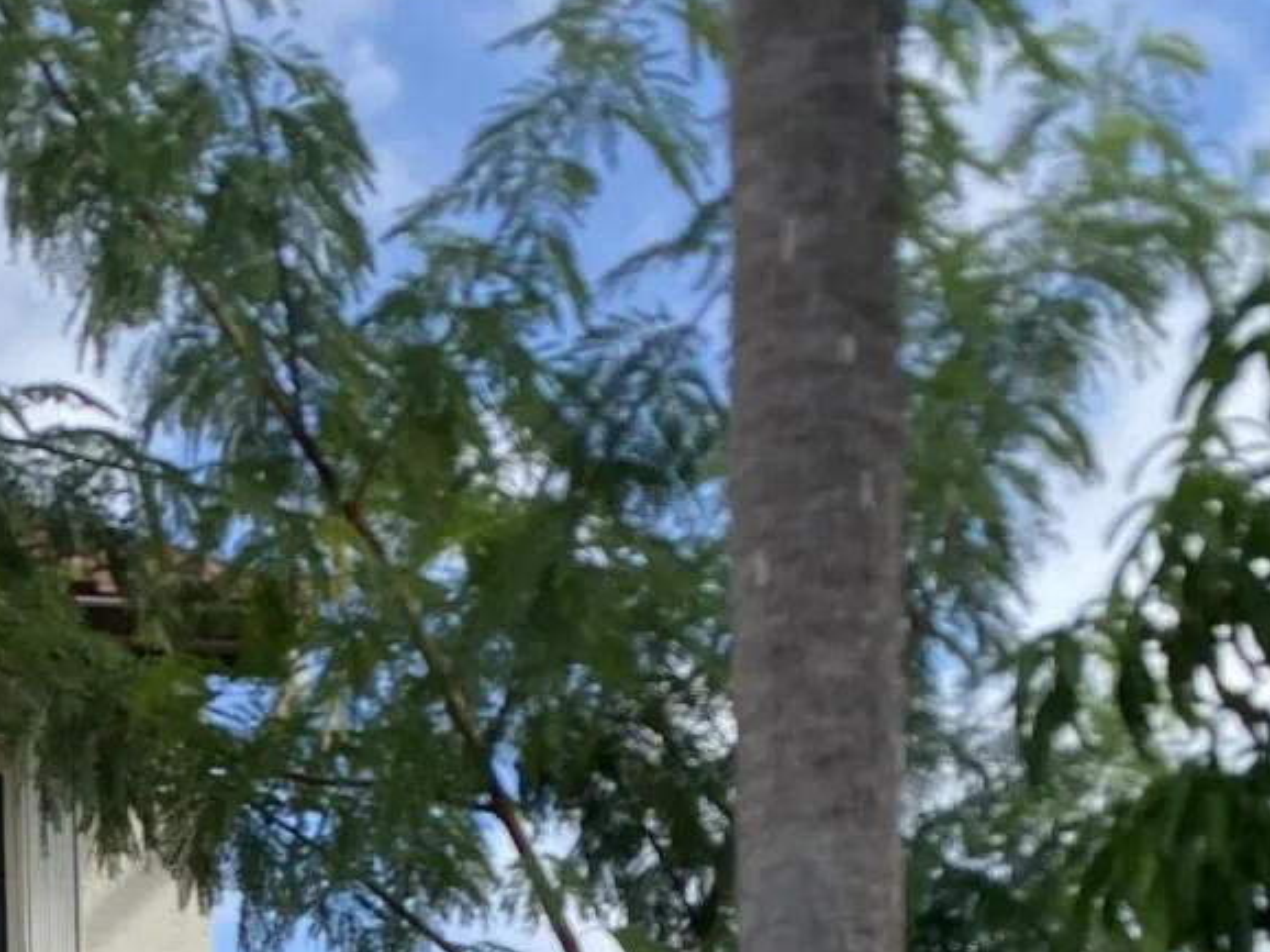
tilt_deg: -3.4
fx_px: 3301
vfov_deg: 13.4
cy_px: 2049
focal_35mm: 90
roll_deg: +1.2
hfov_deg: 20.6
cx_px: -193
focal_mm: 4.25
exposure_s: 1/1362
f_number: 1.8
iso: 32
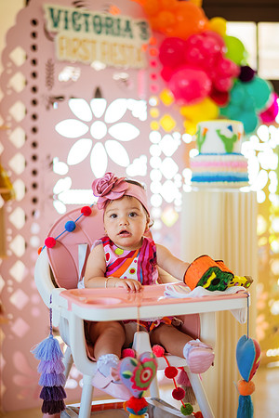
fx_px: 674
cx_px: 140
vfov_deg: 34.5
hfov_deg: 23.4
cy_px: 209
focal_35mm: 58
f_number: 1.6
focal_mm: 58
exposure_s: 1/400
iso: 250
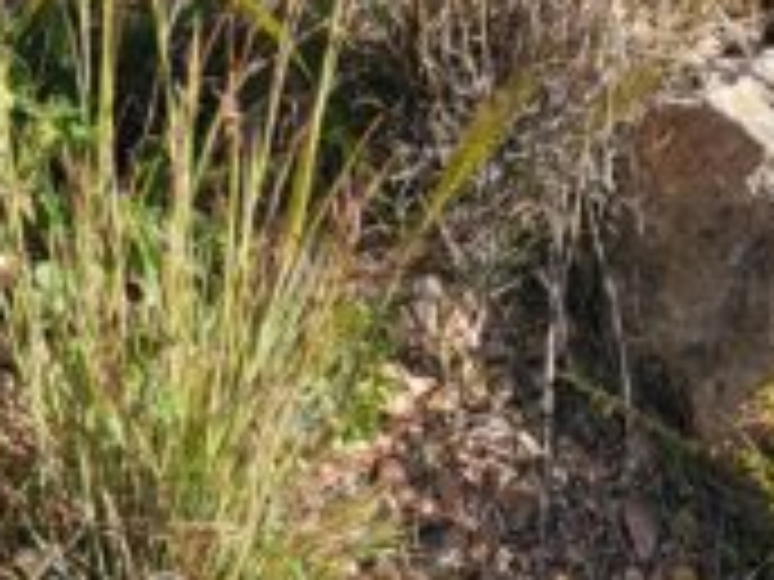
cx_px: 86
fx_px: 2392
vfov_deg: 12.4
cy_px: -522
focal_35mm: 107
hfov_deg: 18.1
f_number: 1.8
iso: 40
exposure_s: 1/1468
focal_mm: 5
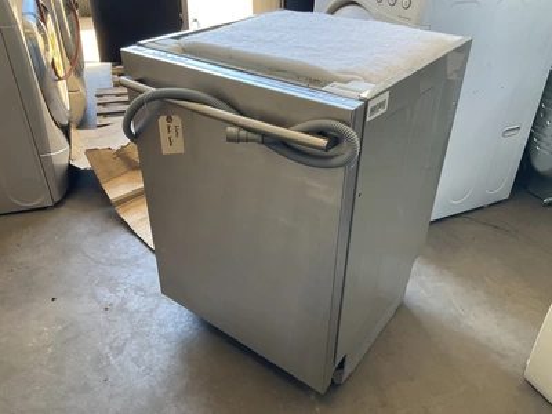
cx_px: 276
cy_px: 207
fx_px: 462
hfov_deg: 61.7
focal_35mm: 29
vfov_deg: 48.2
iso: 50
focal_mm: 3
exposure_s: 1/60
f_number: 1.8
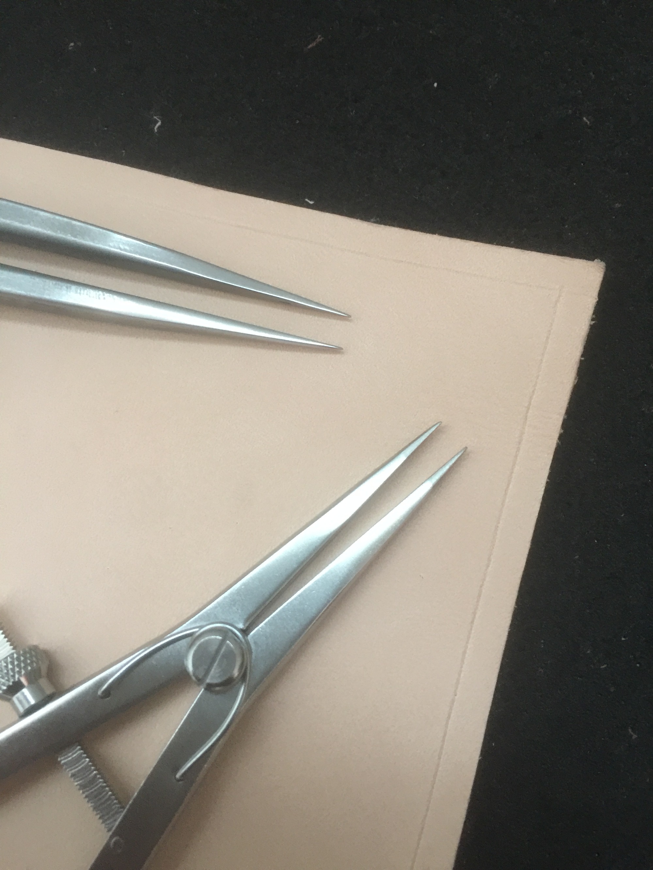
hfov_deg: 48.2
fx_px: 729
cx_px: 326
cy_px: 435
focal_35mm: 29
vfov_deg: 61.7
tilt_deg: -80.0
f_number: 2.2
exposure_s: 1/8
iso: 125
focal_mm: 4.15
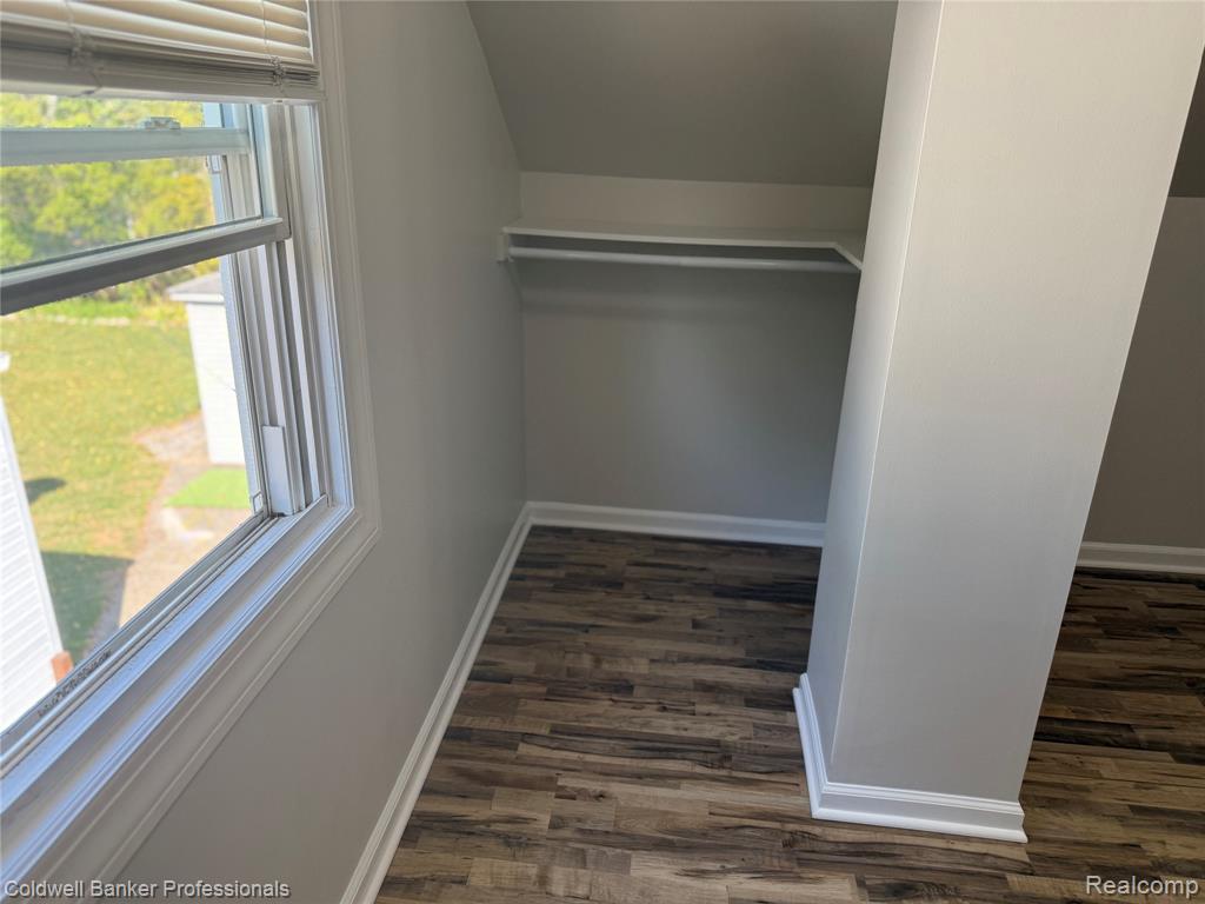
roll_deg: -0.6
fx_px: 835
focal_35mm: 24
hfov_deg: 71.6
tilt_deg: -20.3
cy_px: 452
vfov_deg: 56.8
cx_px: 602
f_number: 1.78
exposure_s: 1/240
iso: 125
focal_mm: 6.76
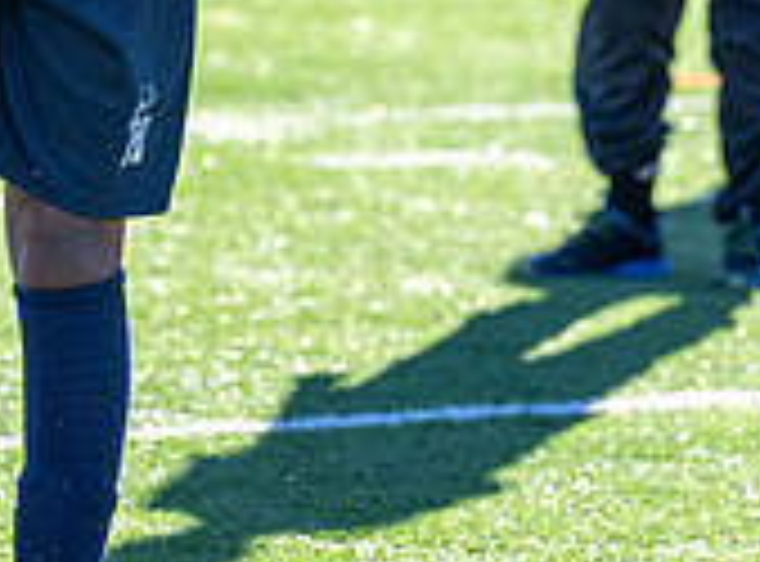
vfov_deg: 2.8
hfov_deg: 3.7
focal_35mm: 532
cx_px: -180
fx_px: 11622
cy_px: -157
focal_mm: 145
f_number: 4
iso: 450
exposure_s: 1/1600
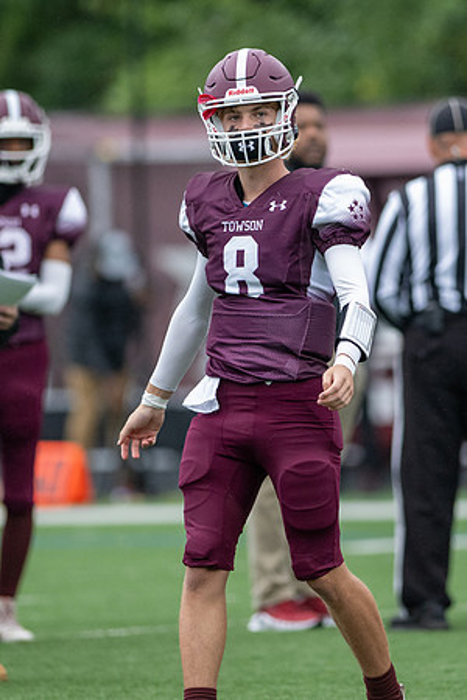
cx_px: 332
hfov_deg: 2.4
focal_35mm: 569
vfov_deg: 3.6
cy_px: 257
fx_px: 11078
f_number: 2.8
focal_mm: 300
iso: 1600
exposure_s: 1/1250
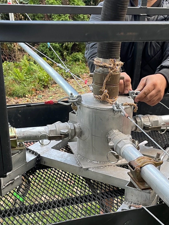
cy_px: 161
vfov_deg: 38.9
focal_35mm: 48
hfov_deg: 30.3
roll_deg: -0.5
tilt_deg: -24.4
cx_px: 90
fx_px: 312
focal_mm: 4.2
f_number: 1.6
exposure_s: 1/69
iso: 125
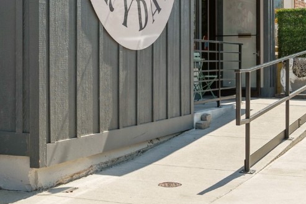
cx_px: 158
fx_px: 595
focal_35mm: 70
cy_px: 50
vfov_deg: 19.3
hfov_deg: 28.8
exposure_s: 1/200
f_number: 8
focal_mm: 30
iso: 100
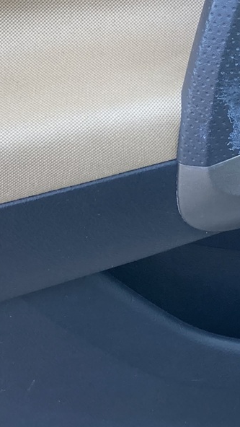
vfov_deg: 25.1
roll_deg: +0.6
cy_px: 78
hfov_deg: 14.4
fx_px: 939
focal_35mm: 83
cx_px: 222
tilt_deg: -40.0
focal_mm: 3.99
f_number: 1.8
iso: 50
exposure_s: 1/121
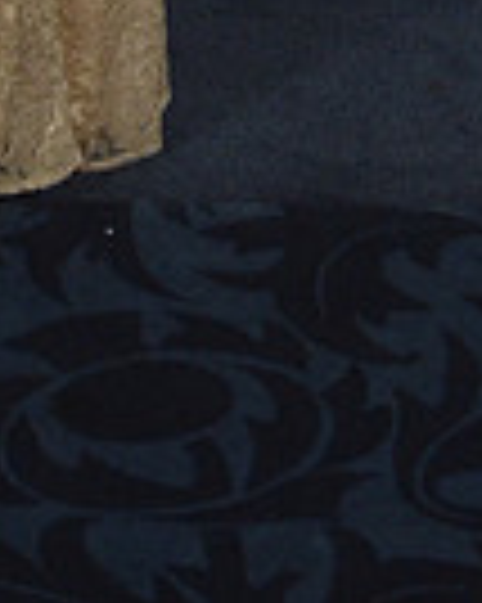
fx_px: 2606
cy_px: -698
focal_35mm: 146
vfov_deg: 11.5
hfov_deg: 10.4
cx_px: -113
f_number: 5.6
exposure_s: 1/100
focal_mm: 24
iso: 1600
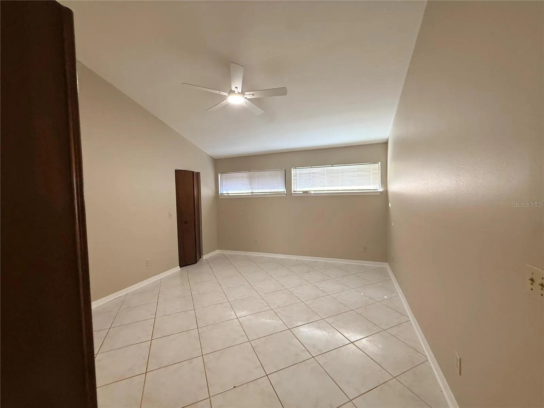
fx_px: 220
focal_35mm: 14
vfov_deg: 85.7
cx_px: 272
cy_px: 204
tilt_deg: -2.4
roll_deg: +0.9
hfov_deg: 102.1
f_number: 2.2
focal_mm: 2.22
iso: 250
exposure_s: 1/120
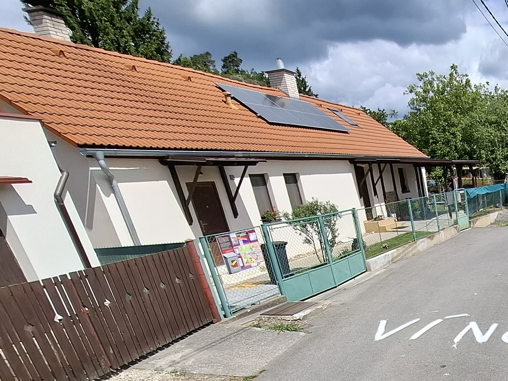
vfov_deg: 43.0
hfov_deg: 49.7
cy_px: 360
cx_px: 512
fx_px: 426
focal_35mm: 29
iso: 40
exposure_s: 1/1471
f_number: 2.2
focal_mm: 1.74
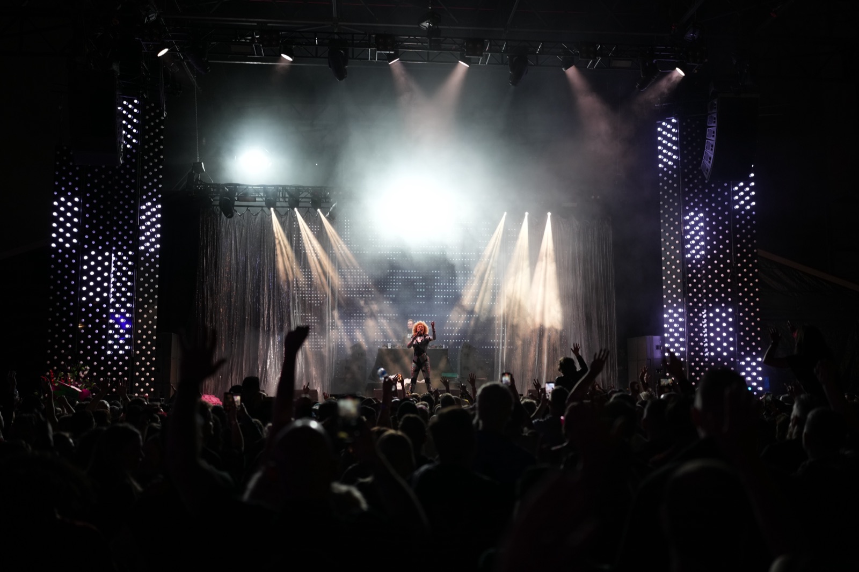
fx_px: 835
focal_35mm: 35
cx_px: 430
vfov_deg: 37.8
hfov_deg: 54.4
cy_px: 286
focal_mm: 35
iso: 640
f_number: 1.4
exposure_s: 1/250
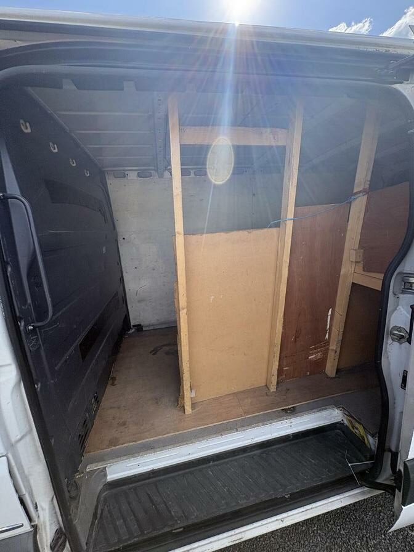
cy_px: 276
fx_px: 223
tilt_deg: -4.1
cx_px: 207
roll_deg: -2.4
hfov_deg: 85.7
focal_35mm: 14
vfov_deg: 102.1
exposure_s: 1/727
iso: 40
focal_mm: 2.22
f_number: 2.2
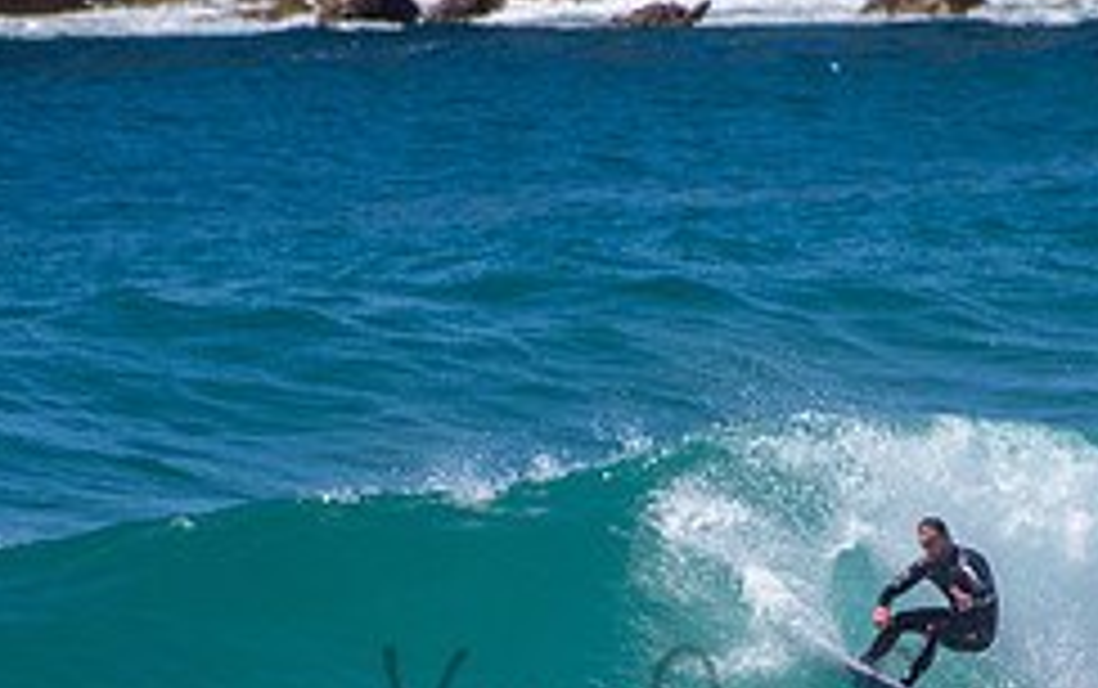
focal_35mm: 1485
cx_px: 778
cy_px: 606
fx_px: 44478
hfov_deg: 1.4
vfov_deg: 0.9
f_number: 5.6
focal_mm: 500
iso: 90
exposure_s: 1/2000
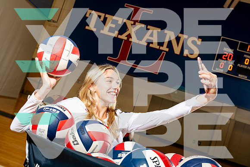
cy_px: 84
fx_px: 257
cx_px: 125
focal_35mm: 37
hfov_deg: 51.9
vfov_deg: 36.0
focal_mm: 37
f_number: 5.6
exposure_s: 1/250
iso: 250
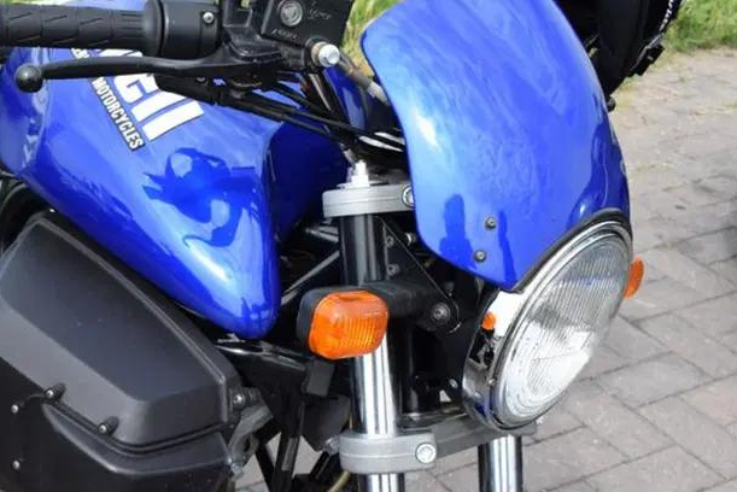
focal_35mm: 53
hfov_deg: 35.9
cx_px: 117
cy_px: 386
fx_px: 1085
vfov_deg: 25.2
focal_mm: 18
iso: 200
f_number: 9
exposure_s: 1/320
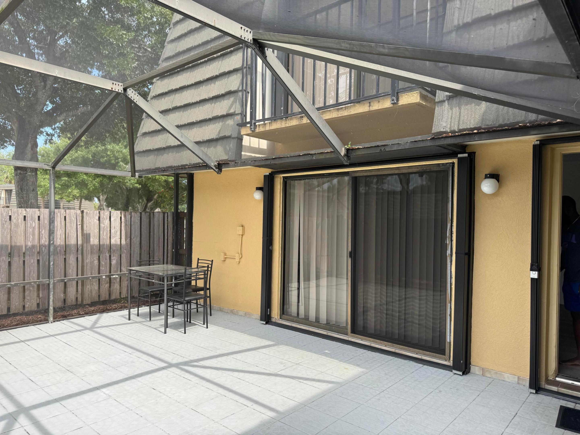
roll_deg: -1.7
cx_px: 290
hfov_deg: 71.6
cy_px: 218
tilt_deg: -1.2
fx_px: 402
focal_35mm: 24
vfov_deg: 56.8
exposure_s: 1/730
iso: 80
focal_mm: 6.76
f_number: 1.78
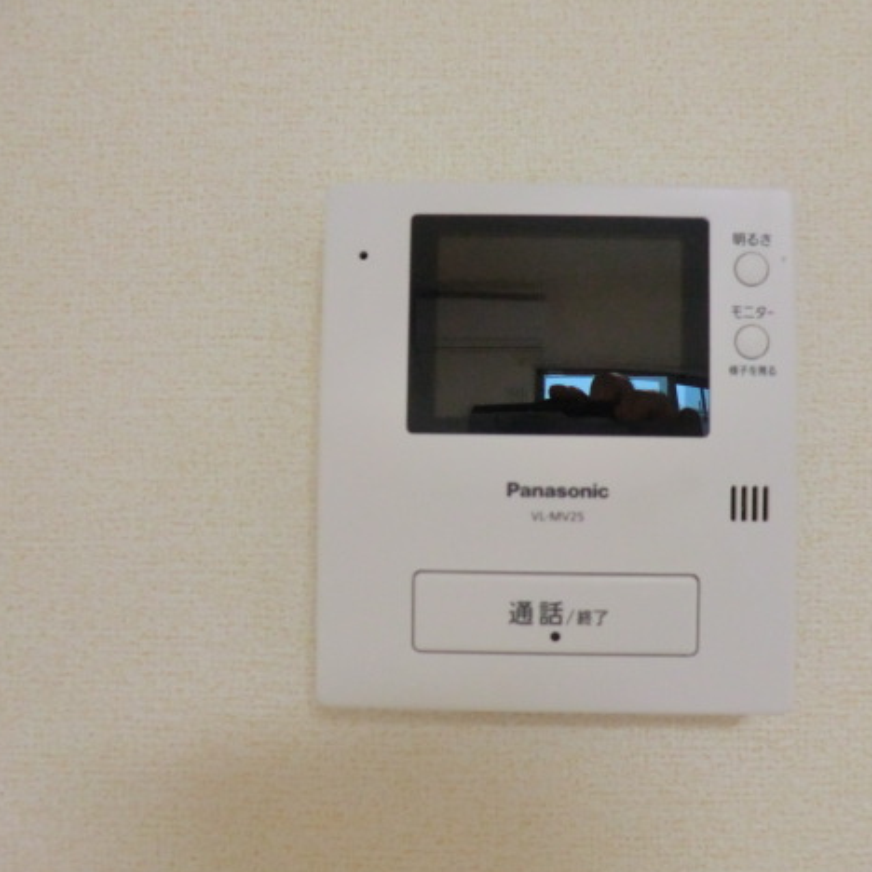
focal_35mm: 29
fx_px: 826
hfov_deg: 55.4
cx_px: 501
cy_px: 432
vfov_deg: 55.6
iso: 320
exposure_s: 1/60
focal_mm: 4.3
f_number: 3.2
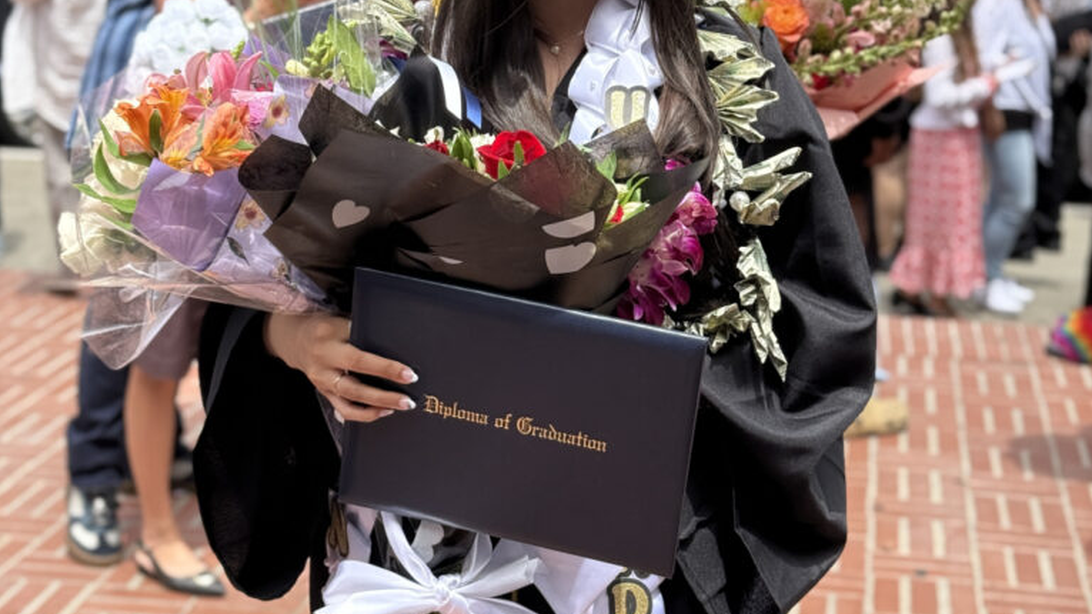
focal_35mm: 70
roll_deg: -0.9
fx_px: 2027
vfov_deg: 17.1
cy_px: 167
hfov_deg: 30.2
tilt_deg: -12.6
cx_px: 547
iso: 100
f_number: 1.78
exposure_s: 1/2762
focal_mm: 6.76
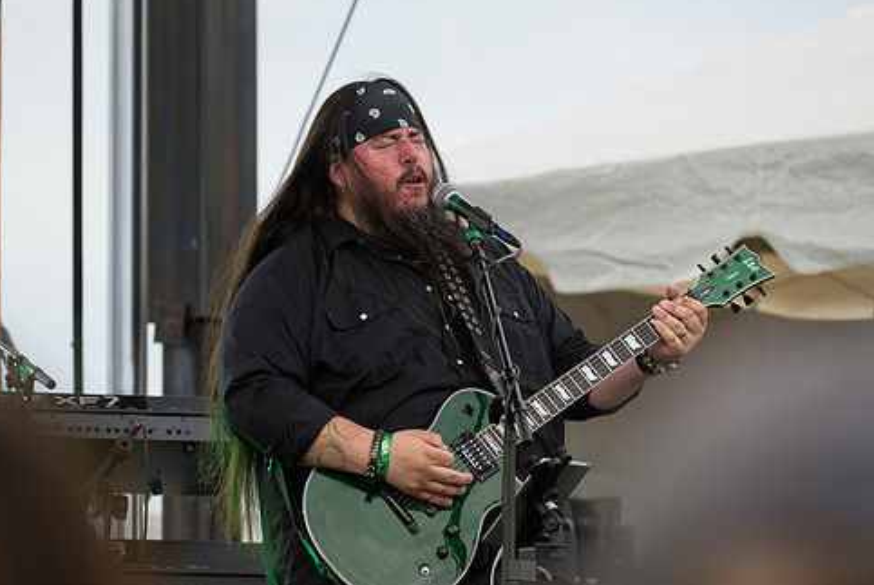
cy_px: 340
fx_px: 7290
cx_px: 445
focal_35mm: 300
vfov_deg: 4.6
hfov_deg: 6.9
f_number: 5
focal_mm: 250
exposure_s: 1/500
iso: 500
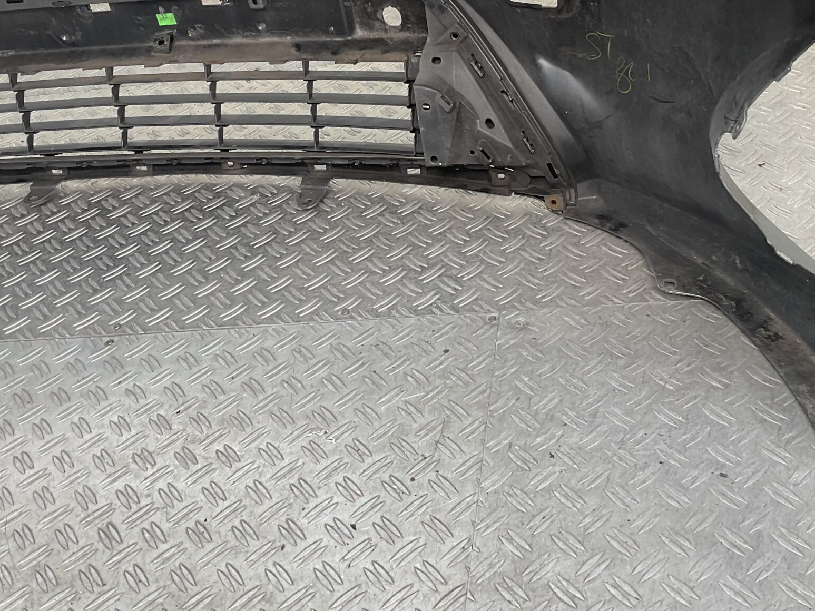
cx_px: 427
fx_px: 1130
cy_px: 149
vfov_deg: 29.8
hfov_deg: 39.7
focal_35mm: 48
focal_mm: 3
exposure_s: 1/120
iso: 16
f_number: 1.8
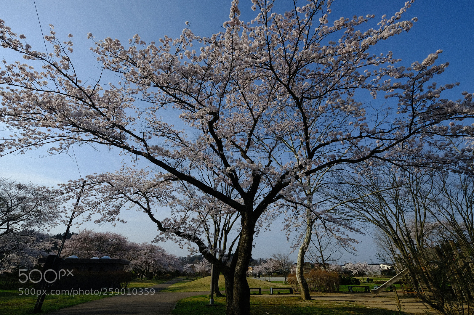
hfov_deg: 100.4
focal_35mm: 15
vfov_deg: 77.2
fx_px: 197
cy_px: 158
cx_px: 237
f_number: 11
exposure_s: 1/280
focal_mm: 10
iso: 200
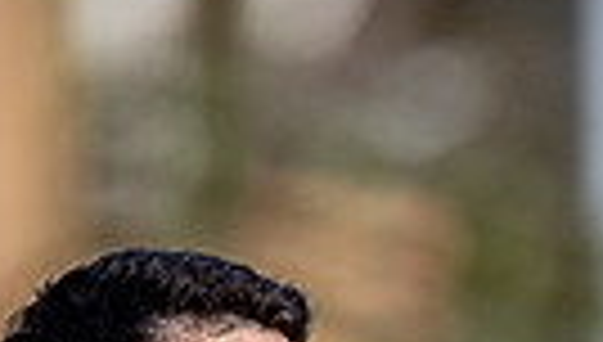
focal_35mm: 3349
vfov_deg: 0.4
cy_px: 1187
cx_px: 1416
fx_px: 53655
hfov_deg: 0.6
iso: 360
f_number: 4
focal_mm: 500
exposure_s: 1/2500
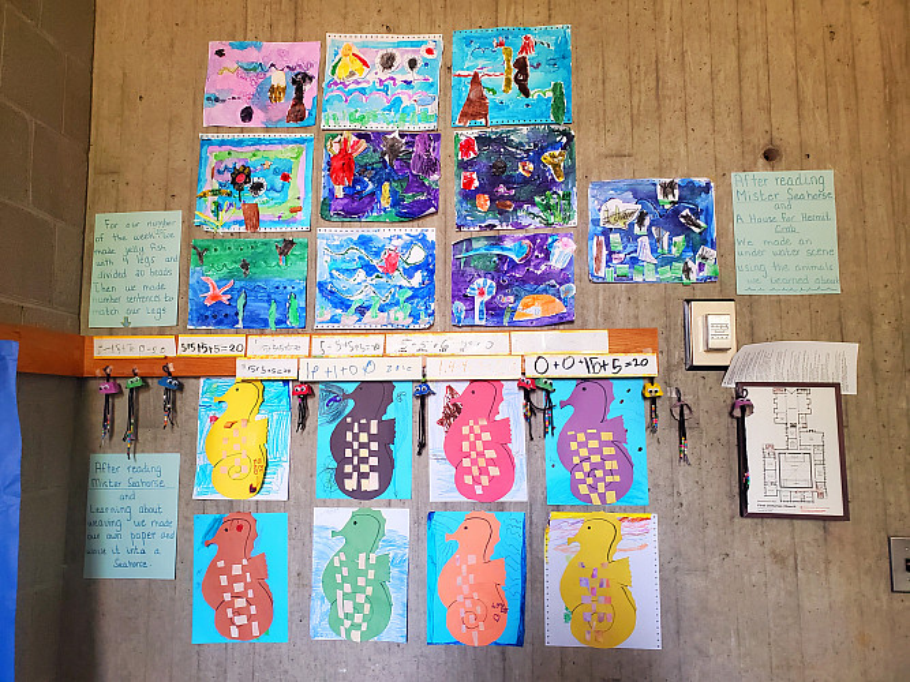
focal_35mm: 26
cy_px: 341
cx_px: 455
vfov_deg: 53.0
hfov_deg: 67.3
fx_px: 683
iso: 250
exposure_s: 1/40
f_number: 2.4
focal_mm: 4.3
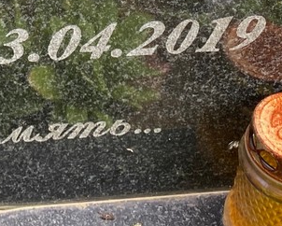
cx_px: -51
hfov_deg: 15.3
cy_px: -167
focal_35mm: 121
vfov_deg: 11.9
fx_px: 1011
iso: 50
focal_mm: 4.25
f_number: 1.8
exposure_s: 1/121
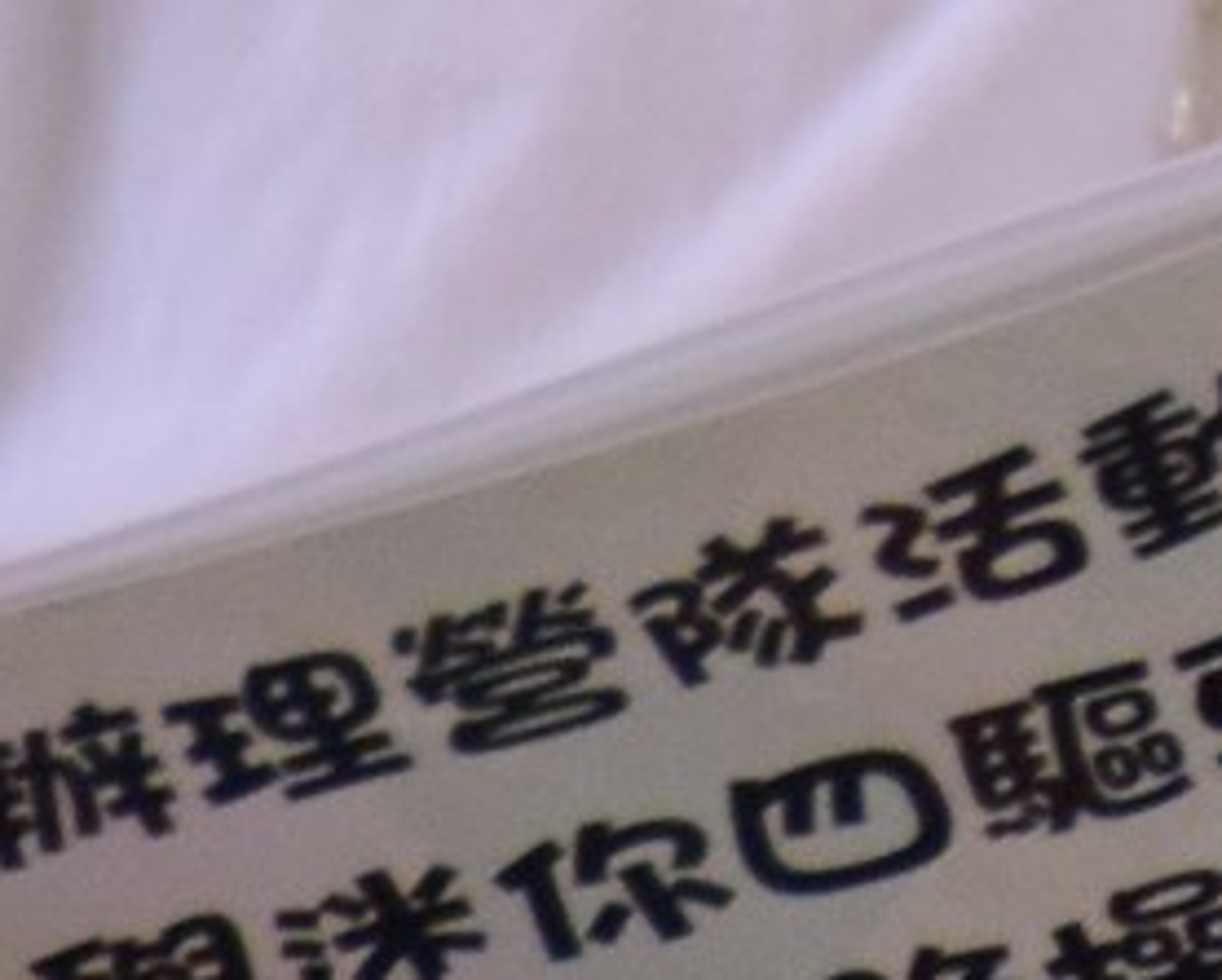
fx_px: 41910
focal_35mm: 1158
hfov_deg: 1.7
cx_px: 1729
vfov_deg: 1.3
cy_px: -1024
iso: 1250
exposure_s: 1/160
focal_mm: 100
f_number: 5.6
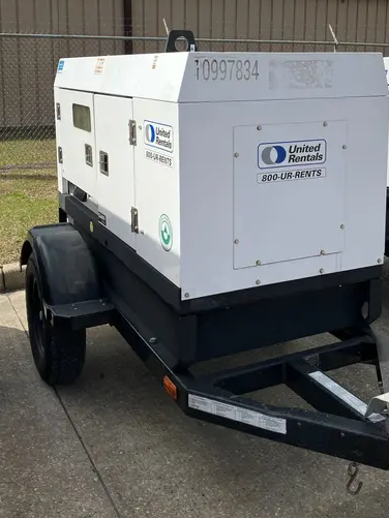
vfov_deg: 44.9
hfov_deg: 35.1
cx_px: 221
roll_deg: +1.1
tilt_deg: -10.5
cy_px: 163
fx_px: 614
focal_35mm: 41
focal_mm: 3.99
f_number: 1.8
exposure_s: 1/2857
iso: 32
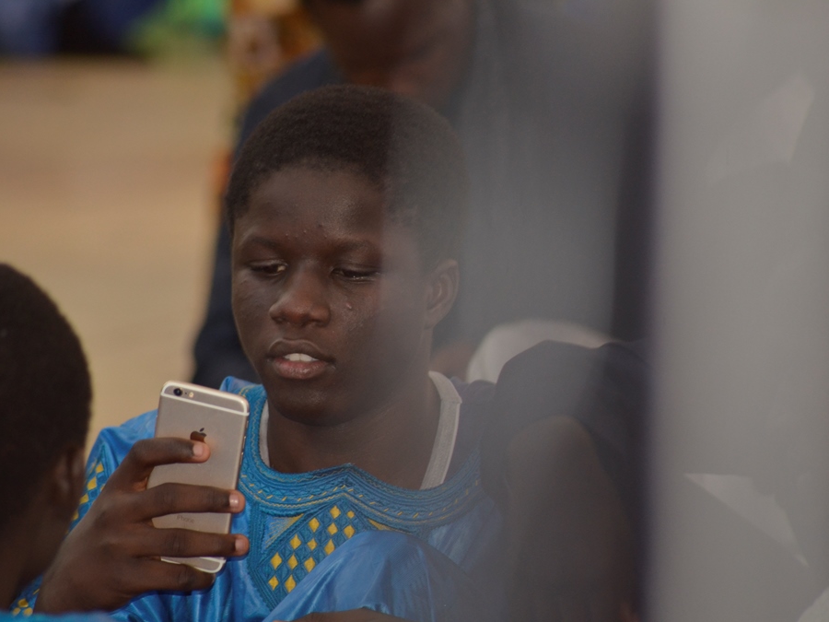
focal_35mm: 491
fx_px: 11759
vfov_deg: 3.0
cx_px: 379
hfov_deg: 4.0
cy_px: 311
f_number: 5.6
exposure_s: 1/50
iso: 640
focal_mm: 300
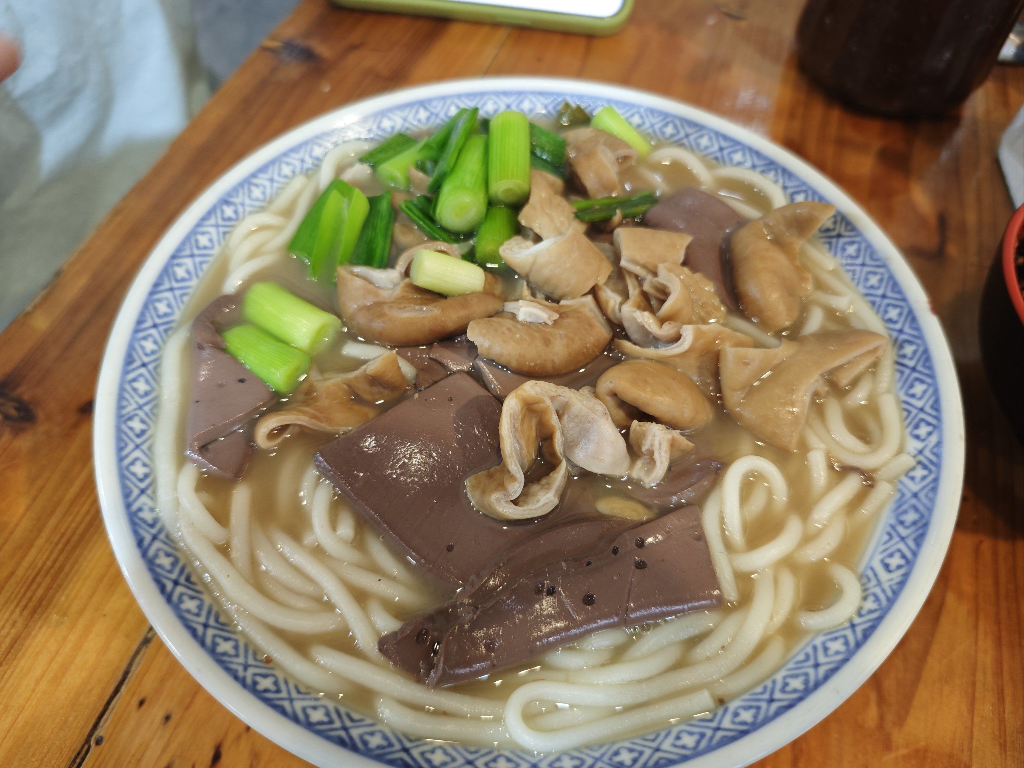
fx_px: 680
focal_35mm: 23
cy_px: 384
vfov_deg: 58.9
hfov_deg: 73.9
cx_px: 512
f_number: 1.6
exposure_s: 1/33.3
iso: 640
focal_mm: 6.55
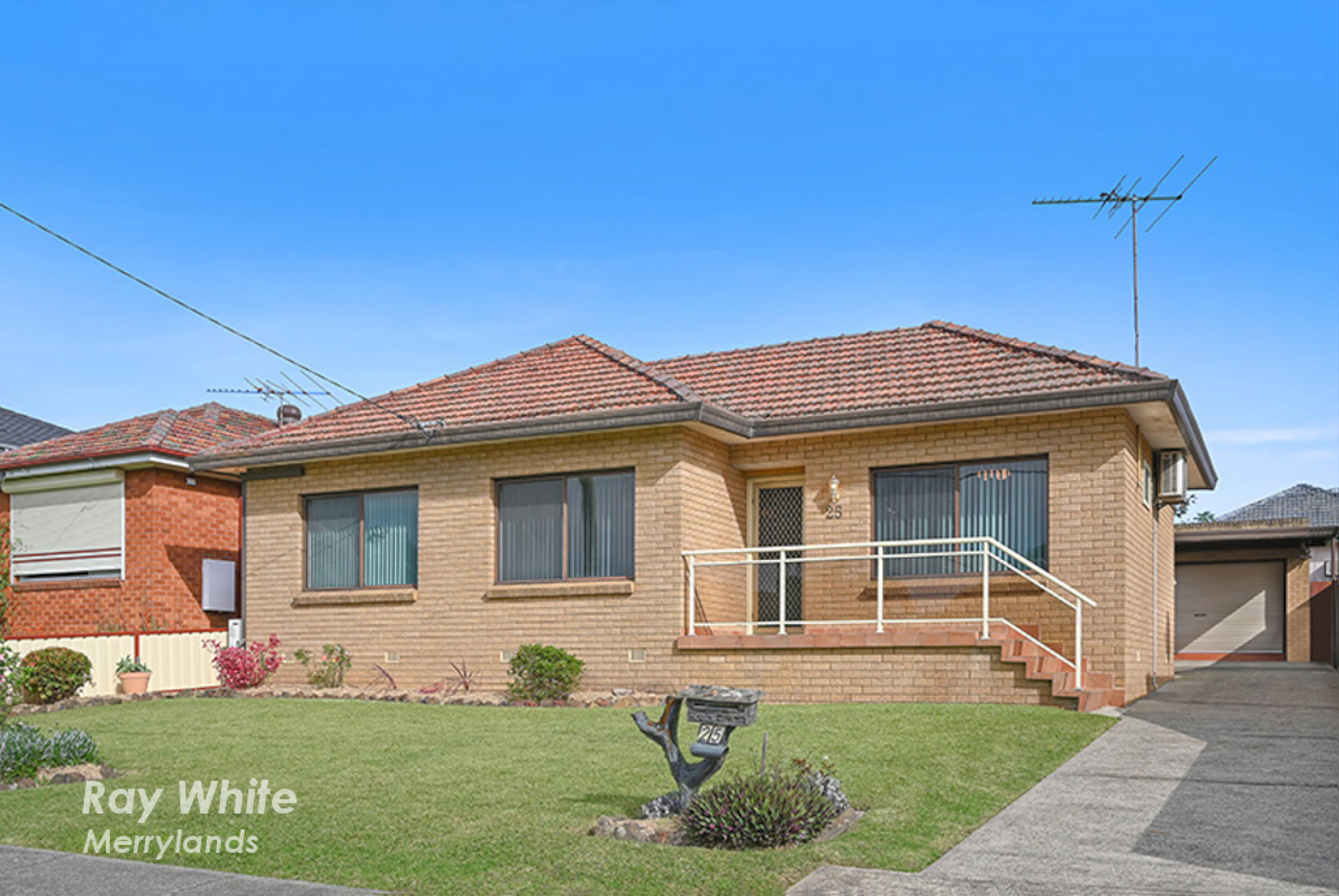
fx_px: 558
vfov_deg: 77.5
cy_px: 448
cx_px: 670
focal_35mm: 15
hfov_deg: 100.3
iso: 220
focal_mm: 10
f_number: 4
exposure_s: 1/60
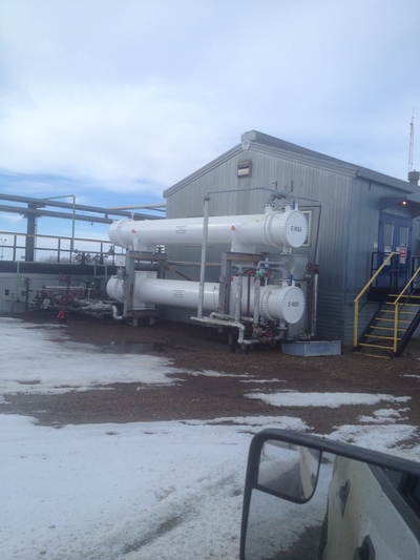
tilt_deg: -1.1
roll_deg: -2.5
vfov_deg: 52.6
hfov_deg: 40.7
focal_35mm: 35
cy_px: 280
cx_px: 210
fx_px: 566
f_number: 2.4
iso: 50
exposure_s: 1/2304
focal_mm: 4.28
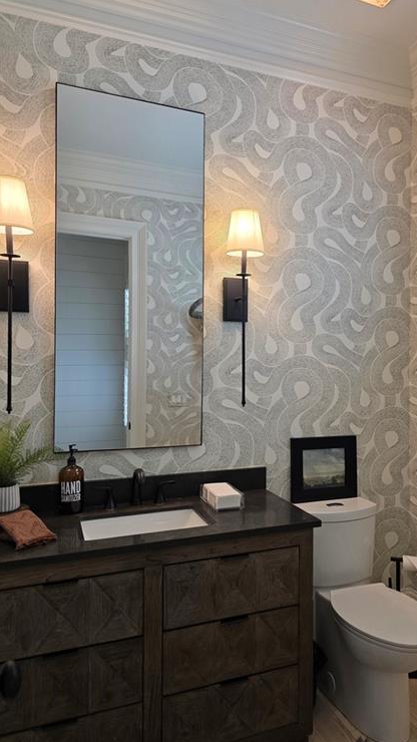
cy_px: 368
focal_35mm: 26
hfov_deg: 43.8
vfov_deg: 71.9
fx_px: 511
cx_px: 272
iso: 160
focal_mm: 6.3
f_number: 1.7
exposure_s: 1/120
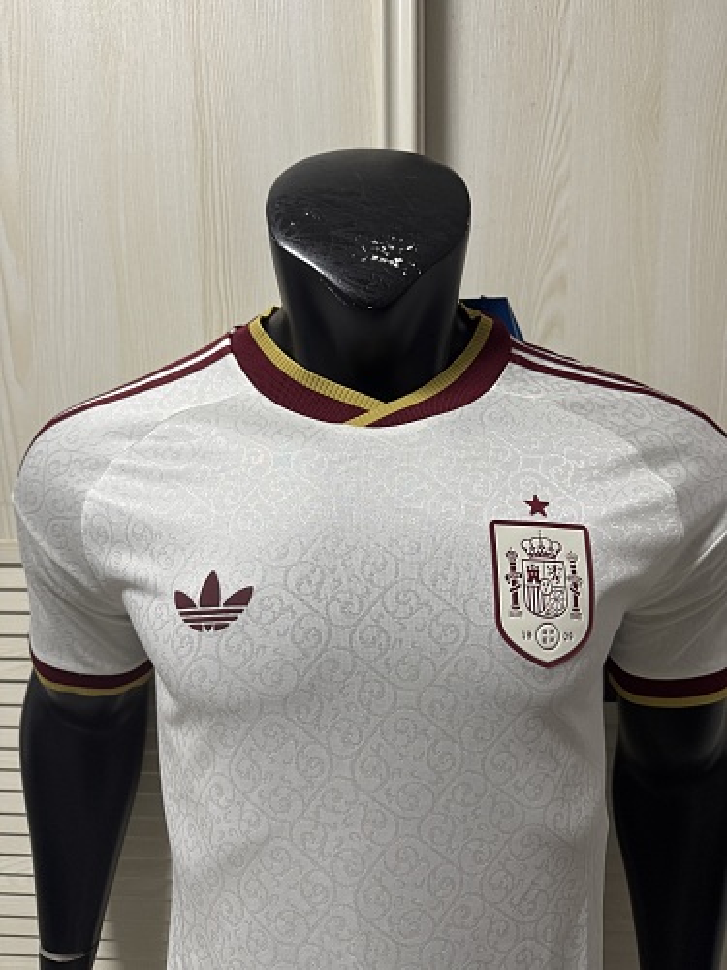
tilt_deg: -8.0
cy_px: 485
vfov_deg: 71.6
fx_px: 672
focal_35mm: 24
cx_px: 364
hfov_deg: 56.8
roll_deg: +1.2
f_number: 1.78
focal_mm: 6.76
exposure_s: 1/104
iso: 200
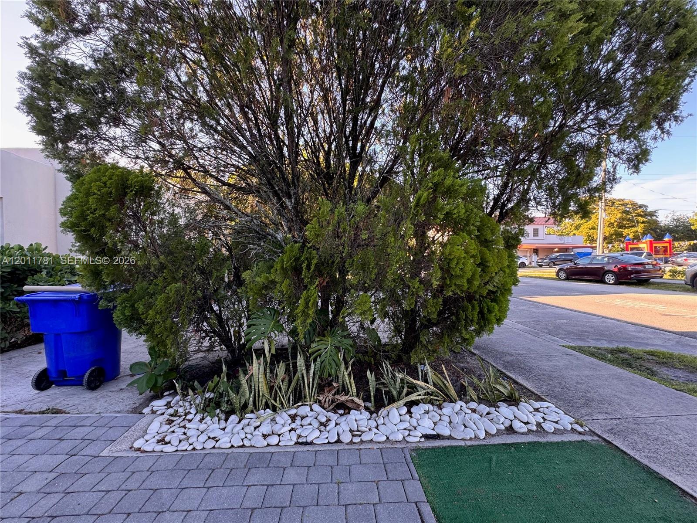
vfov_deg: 85.7
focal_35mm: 14
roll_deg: +0.2
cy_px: 262
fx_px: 282
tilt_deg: -0.5
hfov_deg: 102.1
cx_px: 348
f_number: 2.2
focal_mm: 2.22
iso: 100
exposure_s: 1/99
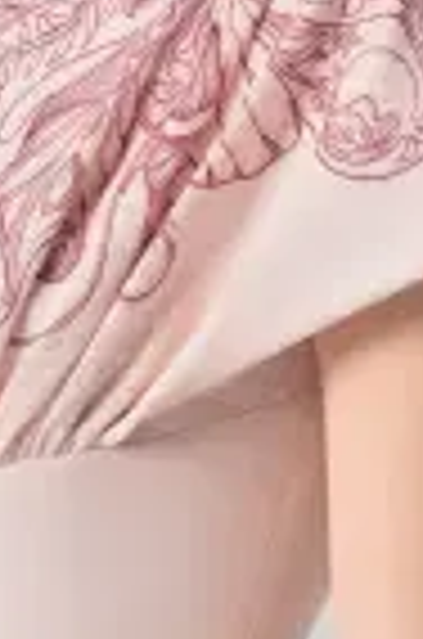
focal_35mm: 272
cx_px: 70
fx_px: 4817
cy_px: 504
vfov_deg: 7.6
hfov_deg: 5.0
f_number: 7.1
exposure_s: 1/160
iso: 160
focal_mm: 55
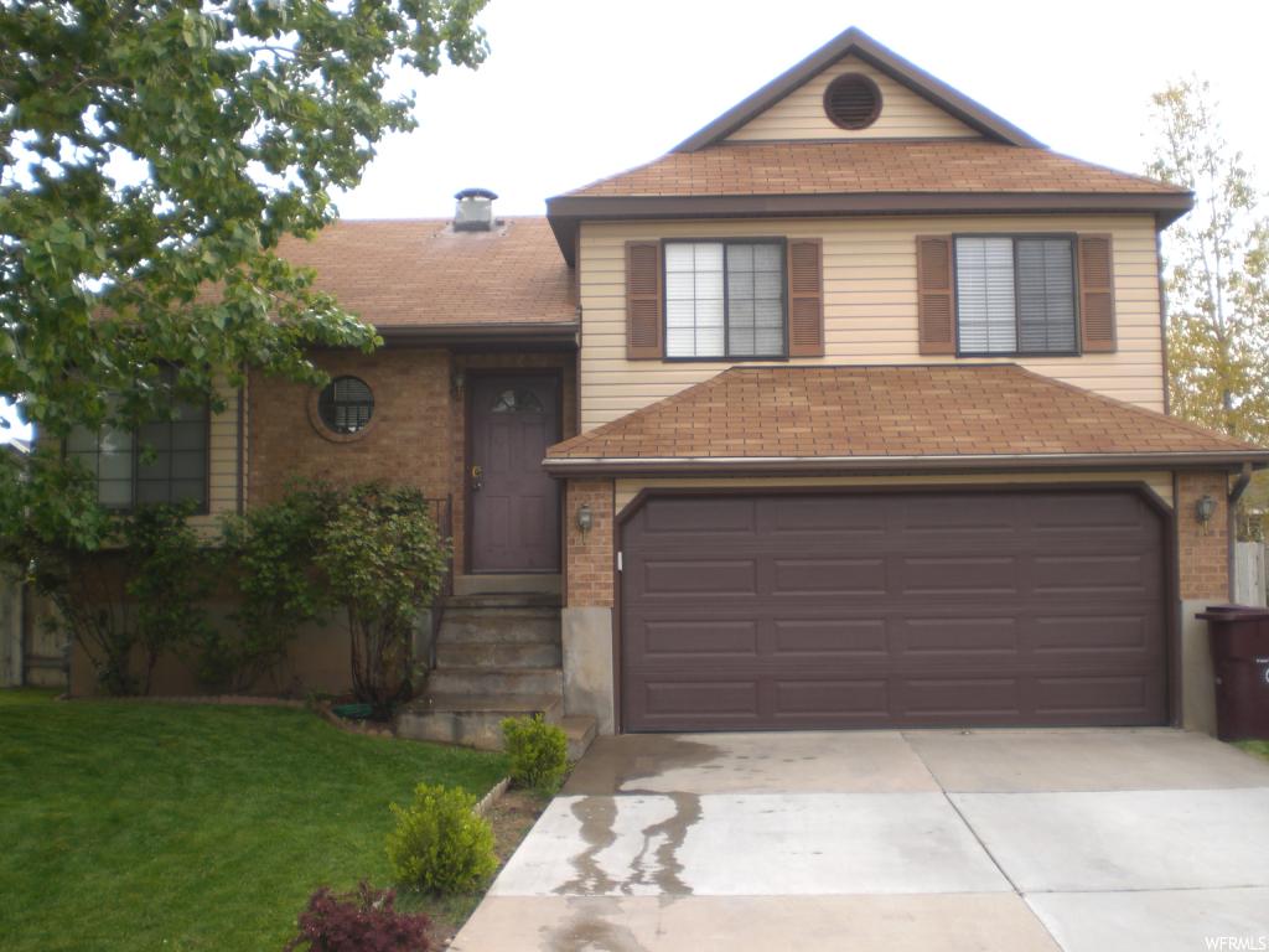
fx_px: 1393
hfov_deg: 49.0
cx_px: 634
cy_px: 476
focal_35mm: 38
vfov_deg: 37.7
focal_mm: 6.3
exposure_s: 1/160
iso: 50
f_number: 3.1
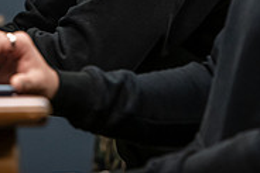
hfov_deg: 4.4
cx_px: 66
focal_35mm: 472
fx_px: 3411
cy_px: -95
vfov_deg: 2.9
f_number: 2.8
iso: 2500
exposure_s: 1/200
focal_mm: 150
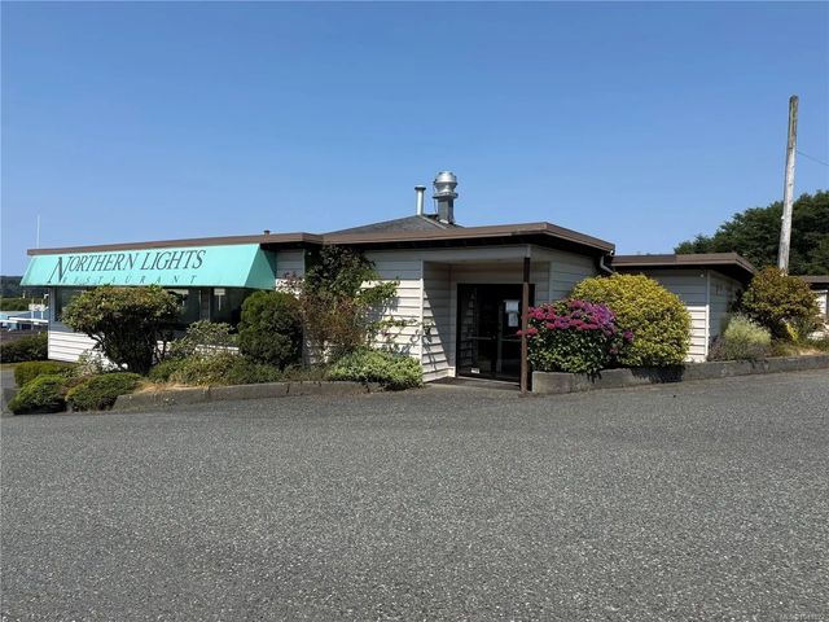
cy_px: 311
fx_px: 575
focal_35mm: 24
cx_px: 414
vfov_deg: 56.8
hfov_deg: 71.6
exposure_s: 1/5714
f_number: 1.78
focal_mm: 6.76
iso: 80
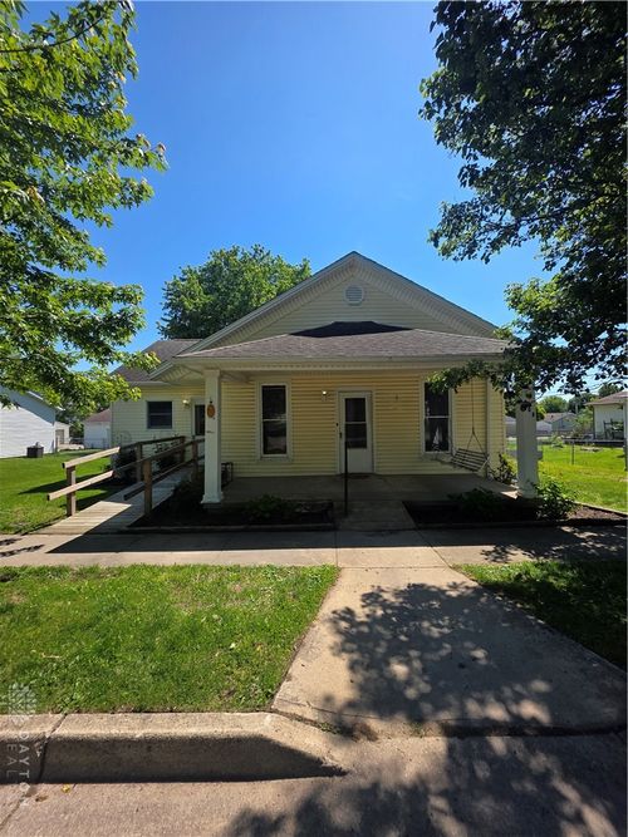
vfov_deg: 106.2
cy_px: 418
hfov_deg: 89.9
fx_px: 315
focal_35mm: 13
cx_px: 314
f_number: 1.9
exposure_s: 1/2000
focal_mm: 2.2
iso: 50
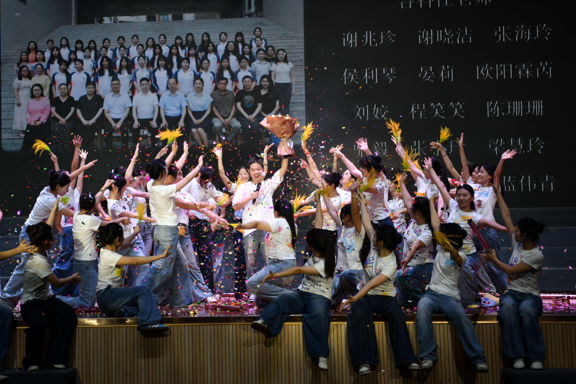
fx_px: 1136
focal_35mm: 71
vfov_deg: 19.2
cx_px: 228
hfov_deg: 28.4
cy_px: 180
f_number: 2.8
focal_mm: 56
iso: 100
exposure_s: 1/125
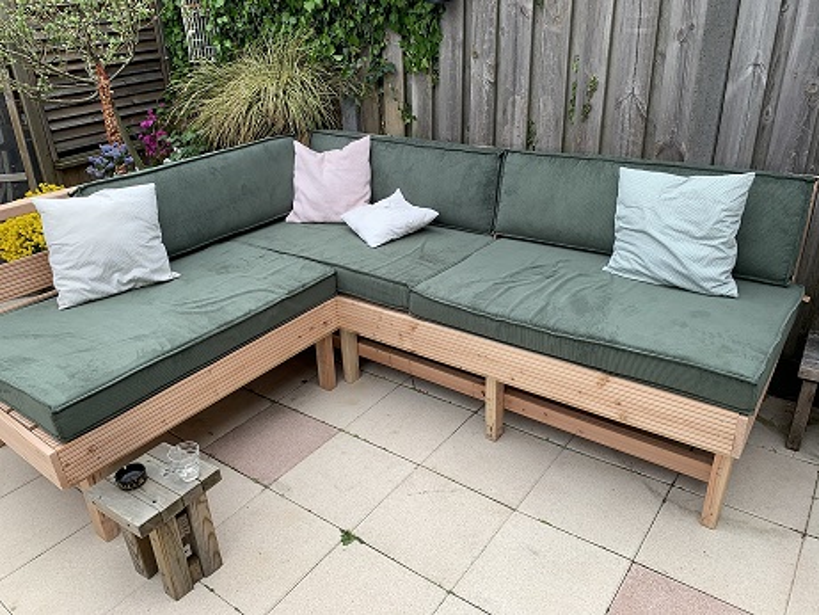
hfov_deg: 67.3
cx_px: 410
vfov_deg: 53.1
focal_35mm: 26
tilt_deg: -25.5
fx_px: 615
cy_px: 308
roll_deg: +2.4
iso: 25
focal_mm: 4.25
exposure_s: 1/188
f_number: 1.8
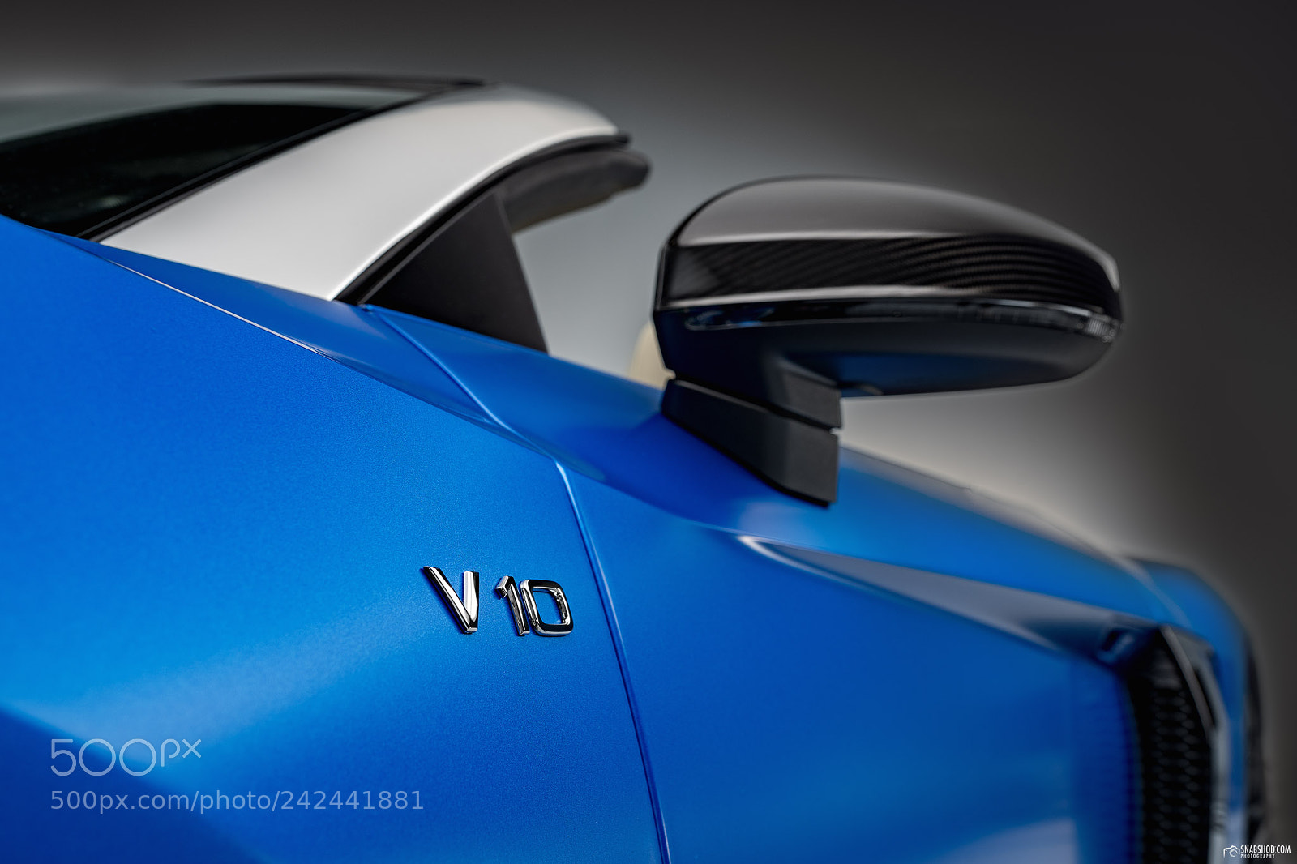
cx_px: 648
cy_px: 432
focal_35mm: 35
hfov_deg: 54.4
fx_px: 1261
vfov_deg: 37.8
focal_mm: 35
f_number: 8
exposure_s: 1/1.25
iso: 100
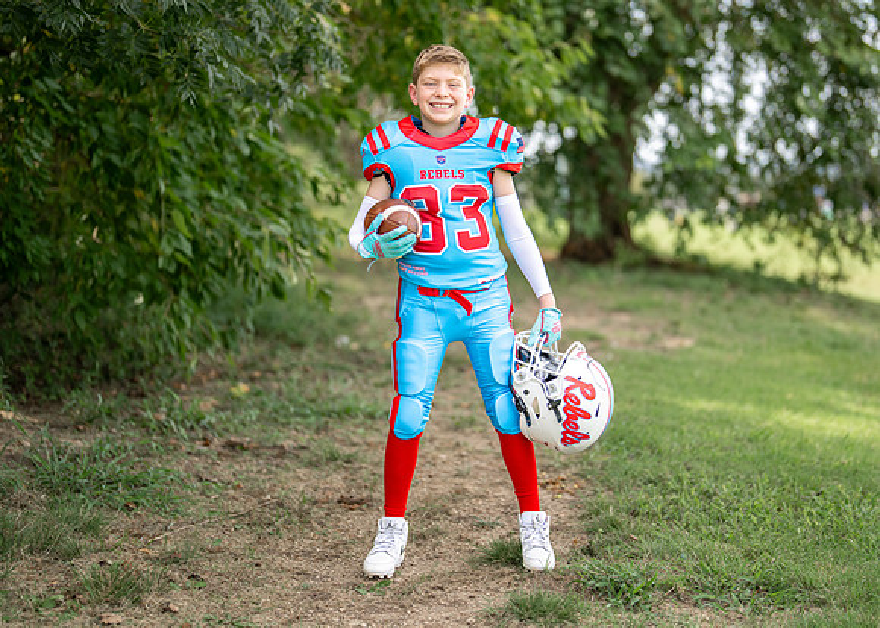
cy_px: 278
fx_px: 1628
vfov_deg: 21.8
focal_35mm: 65
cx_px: 476
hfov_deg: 30.2
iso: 100
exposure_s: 1/2500
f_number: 1.2
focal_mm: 50
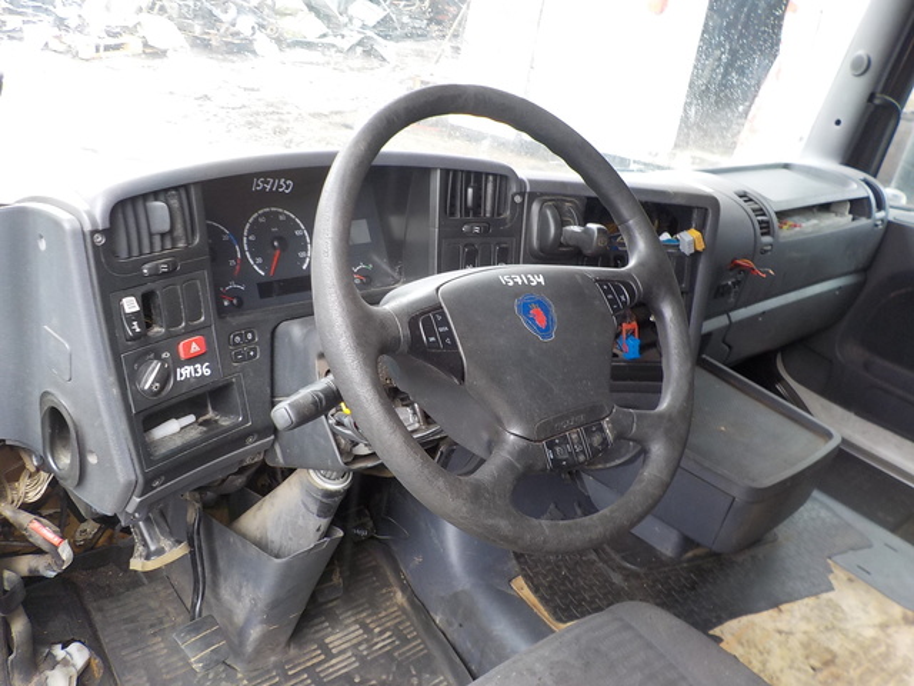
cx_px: 457
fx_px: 792
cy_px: 343
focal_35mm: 30
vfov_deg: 46.8
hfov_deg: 60.0
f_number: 3.3
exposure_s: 1/30
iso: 125
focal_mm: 4.1
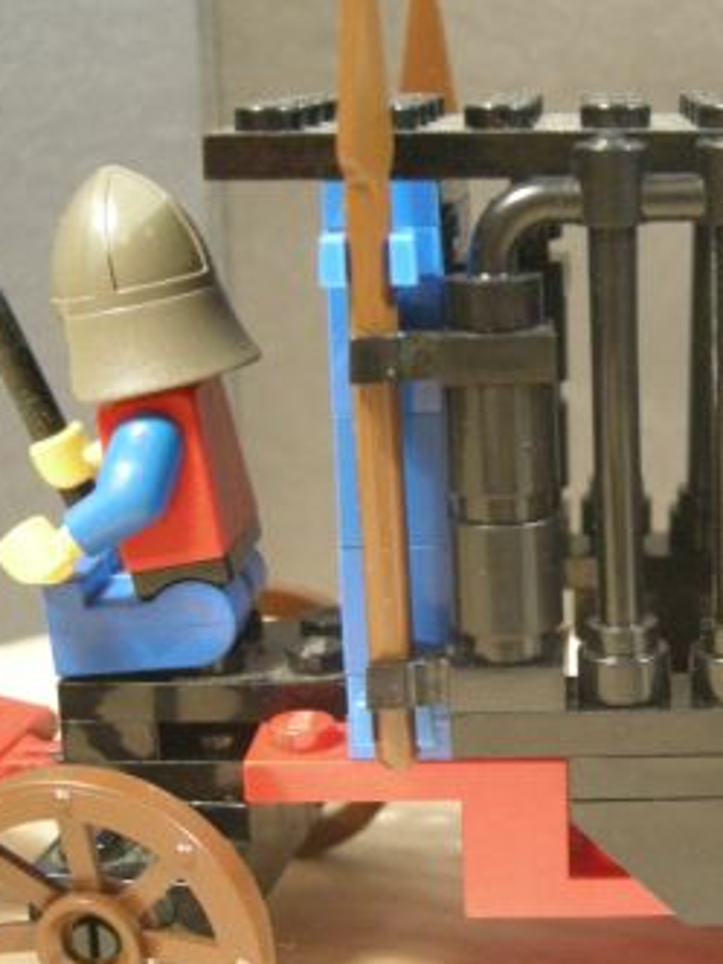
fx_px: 1810
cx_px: 688
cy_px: 531
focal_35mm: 65
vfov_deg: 29.8
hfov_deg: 21.9
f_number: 2.7
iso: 400
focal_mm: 7.5
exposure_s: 1/12
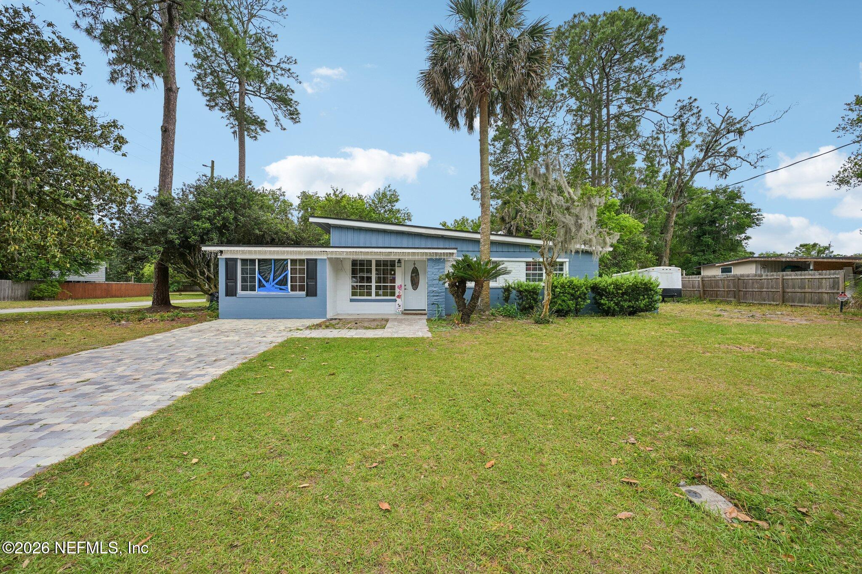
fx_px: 335
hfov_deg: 104.3
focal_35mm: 14
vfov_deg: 81.2
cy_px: 287
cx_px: 431
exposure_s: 1/90
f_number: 8
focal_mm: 14
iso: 100
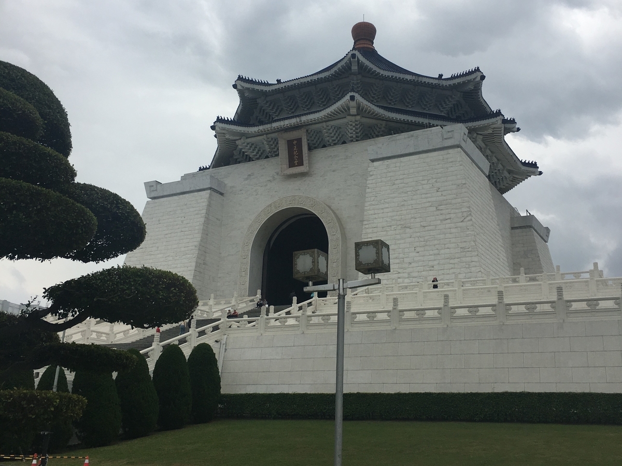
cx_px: 311
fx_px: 521
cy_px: 233
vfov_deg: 48.2
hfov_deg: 61.7
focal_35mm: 29
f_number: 2.2
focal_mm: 4.15
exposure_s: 1/1508
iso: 25
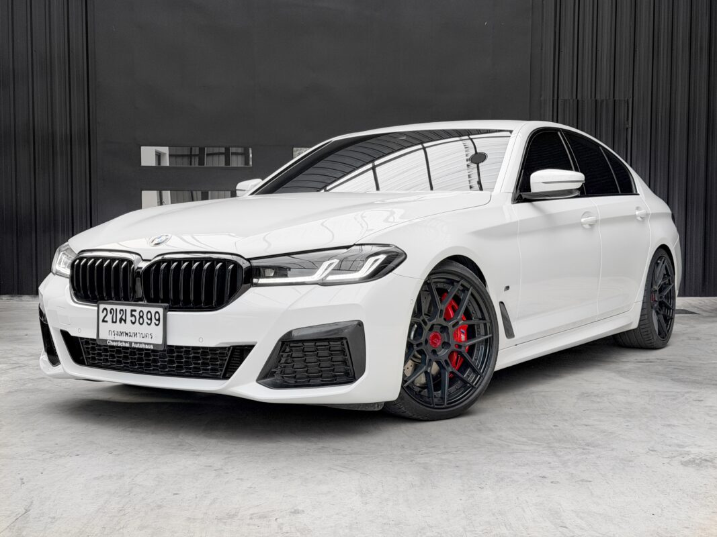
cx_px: 358
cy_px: 268
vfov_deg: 30.3
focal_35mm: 48
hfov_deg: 39.7
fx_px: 994
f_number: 1.8
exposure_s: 1/1250
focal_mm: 6.76
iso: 80
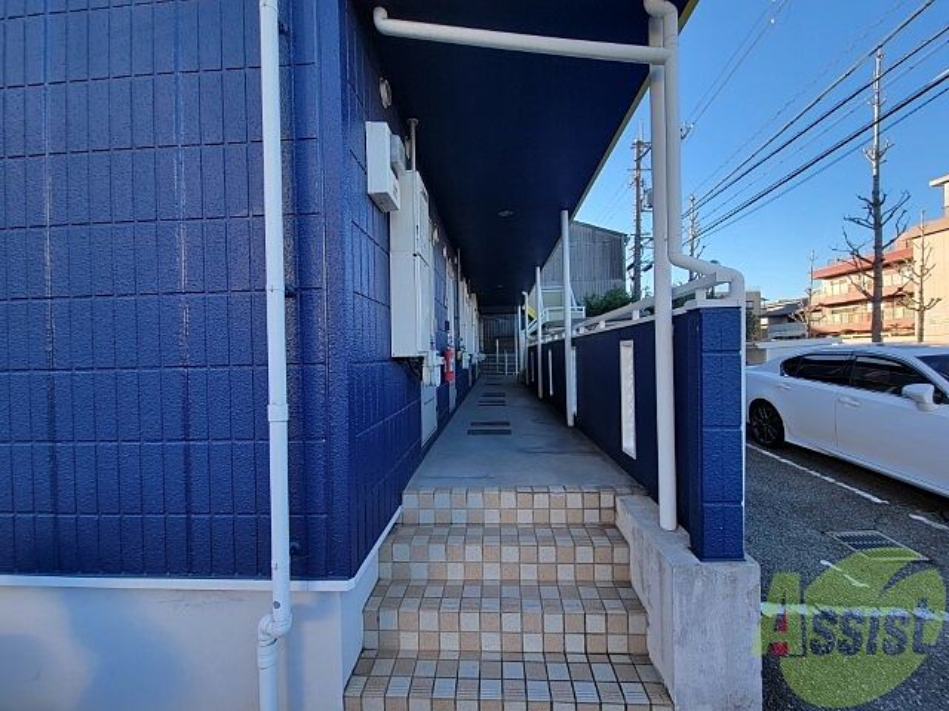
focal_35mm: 13
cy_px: 356
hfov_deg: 106.2
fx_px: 356
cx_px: 474
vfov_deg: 89.9
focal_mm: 2.2
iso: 50
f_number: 2.2
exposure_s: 1/247
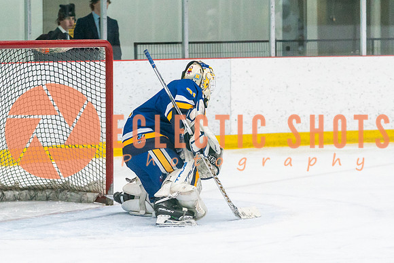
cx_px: 141
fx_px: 2054
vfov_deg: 7.3
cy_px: 131
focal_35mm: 188
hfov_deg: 11.0
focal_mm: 87
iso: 3200
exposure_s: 1/1250
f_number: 2.8
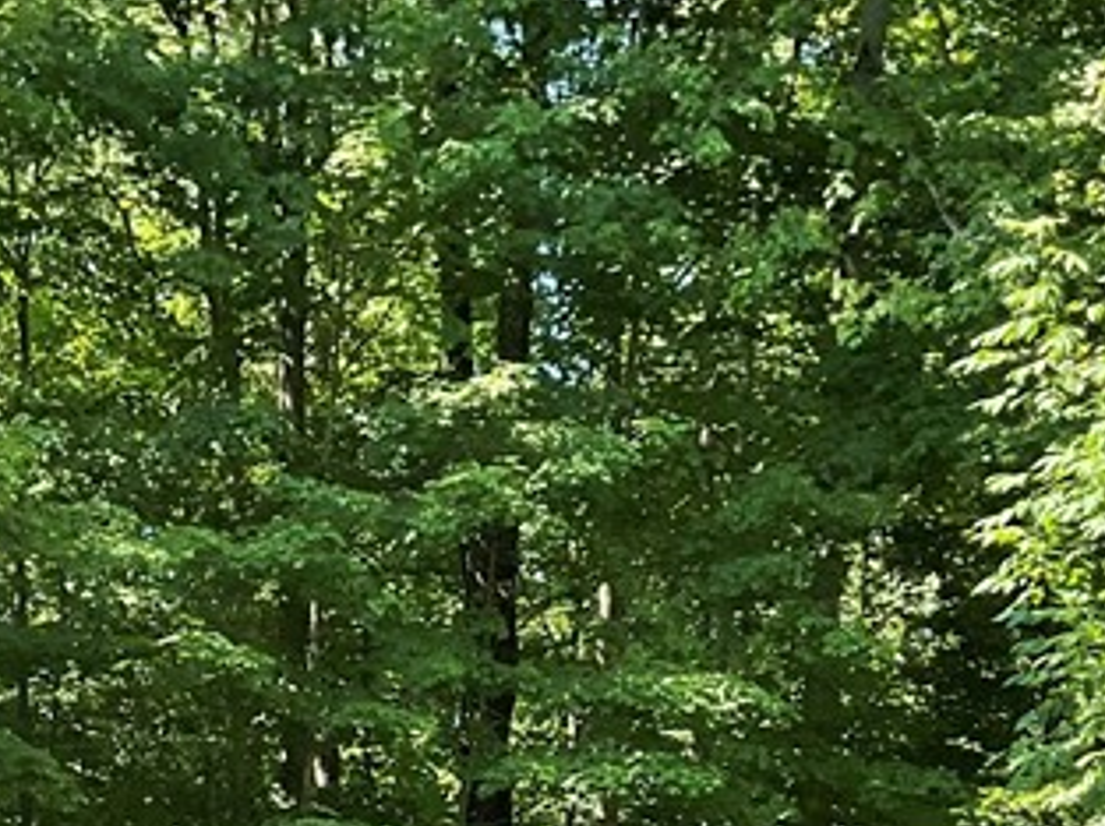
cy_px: 1126
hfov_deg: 20.6
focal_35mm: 95
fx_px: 3029
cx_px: 402
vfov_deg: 14.7
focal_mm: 3
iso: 16
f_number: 1.8
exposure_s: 1/344
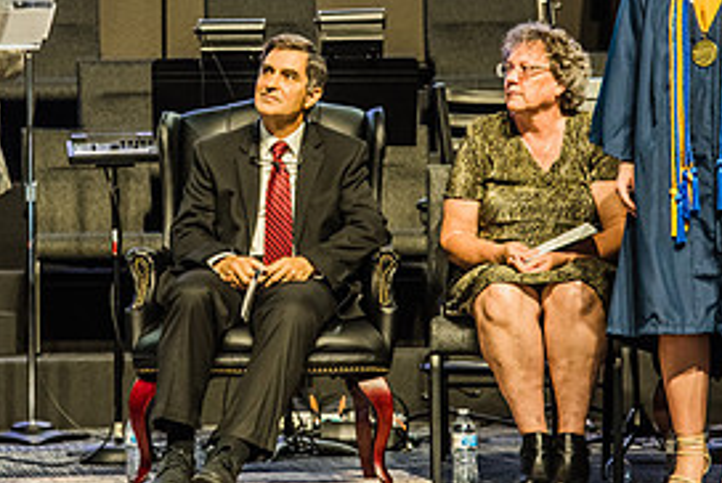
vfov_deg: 7.6
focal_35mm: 181
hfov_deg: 11.3
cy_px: 107
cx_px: 250
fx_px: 3634
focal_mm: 85
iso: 800
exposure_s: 1/100
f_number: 4.5
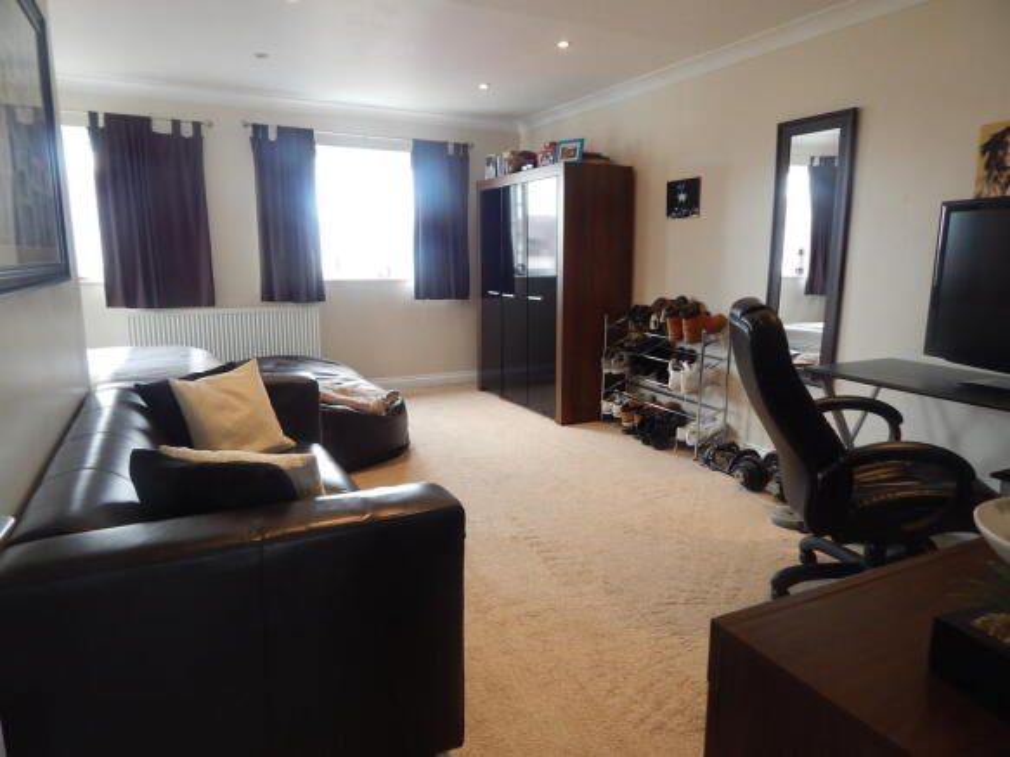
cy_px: 378
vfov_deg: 58.9
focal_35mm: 23
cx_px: 505
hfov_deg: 73.9
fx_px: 671
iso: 125
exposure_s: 1/25
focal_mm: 4
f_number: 3
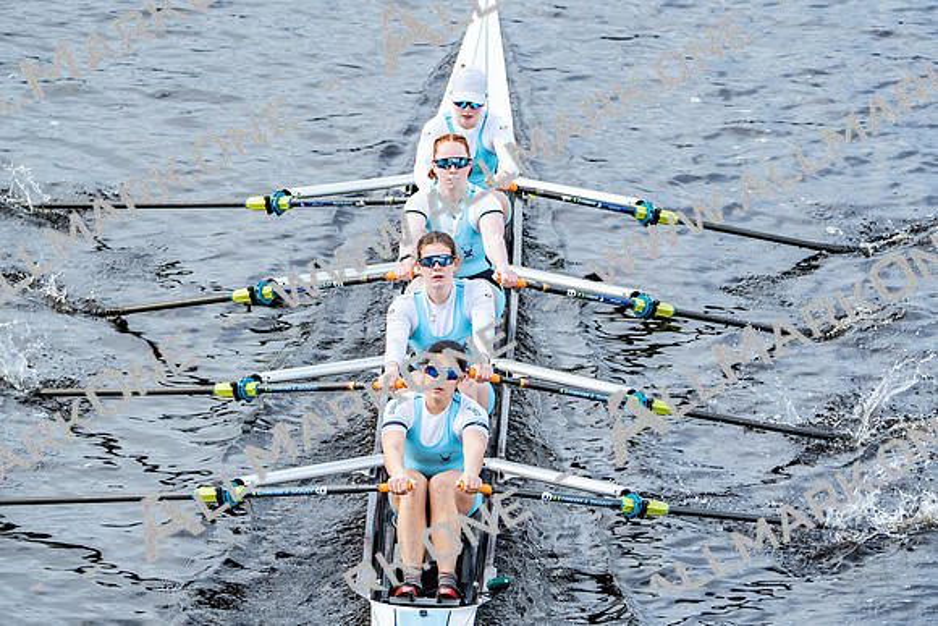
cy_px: 313
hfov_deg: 5.4
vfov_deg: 3.6
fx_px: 9955
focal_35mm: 382
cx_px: 469
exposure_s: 1/1250
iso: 1250
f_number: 6.3
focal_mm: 382
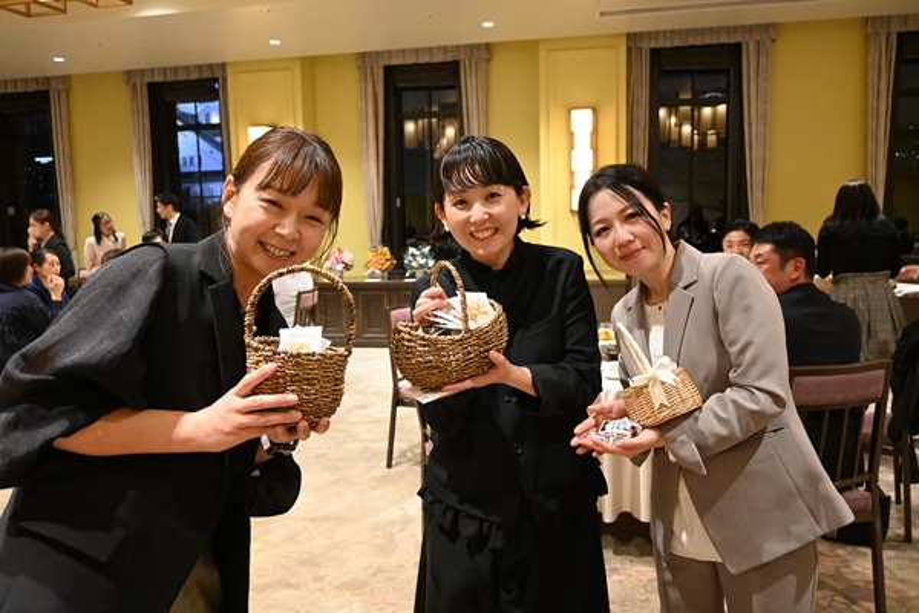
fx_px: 747
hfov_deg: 63.2
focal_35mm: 29
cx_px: 460
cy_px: 306
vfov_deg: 44.6
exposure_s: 1/60
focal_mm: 19.5
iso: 3200
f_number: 3.8
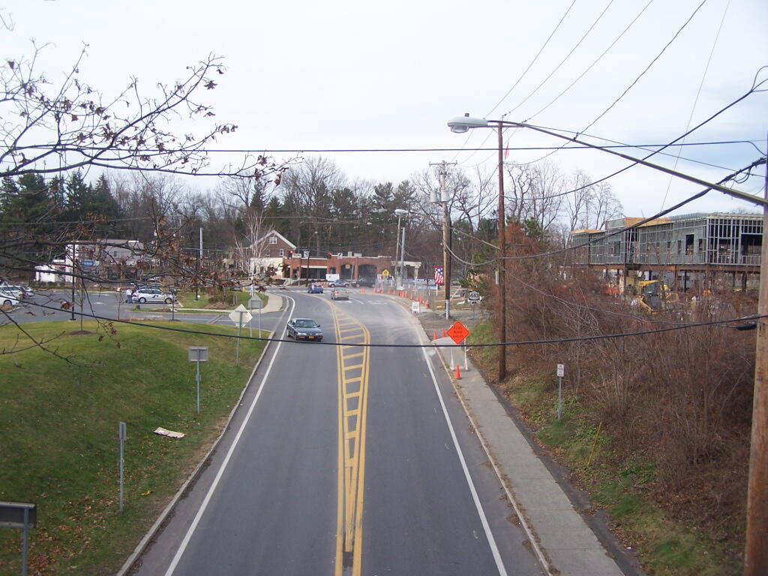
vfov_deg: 37.7
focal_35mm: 38
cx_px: 384
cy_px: 288
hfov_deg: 49.0
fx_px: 843
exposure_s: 1/320
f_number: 2.8
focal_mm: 6.3
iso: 80
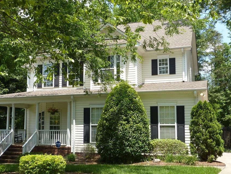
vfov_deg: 33.6
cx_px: 97
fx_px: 287
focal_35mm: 43
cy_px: 99
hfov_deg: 43.7
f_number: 4
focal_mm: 5
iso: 80
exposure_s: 1/320
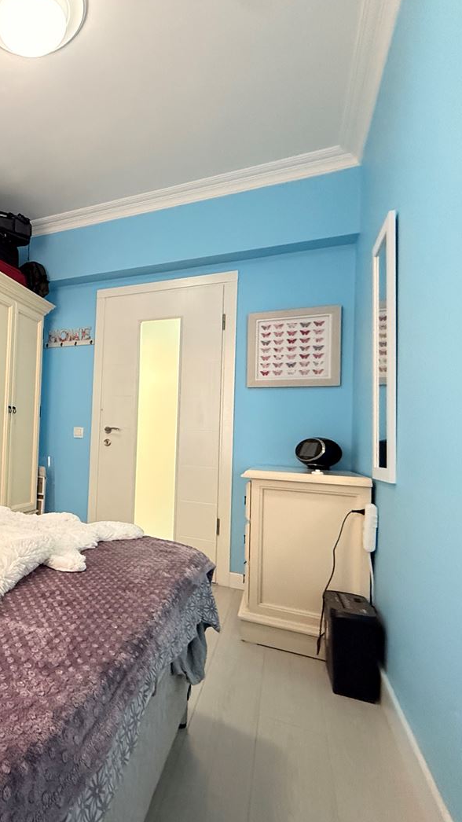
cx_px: -2
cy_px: 417
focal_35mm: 21
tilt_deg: +3.7
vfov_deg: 83.8
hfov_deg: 45.2
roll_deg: -3.1
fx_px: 458
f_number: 2.2
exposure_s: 1/50
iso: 640
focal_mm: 2.22
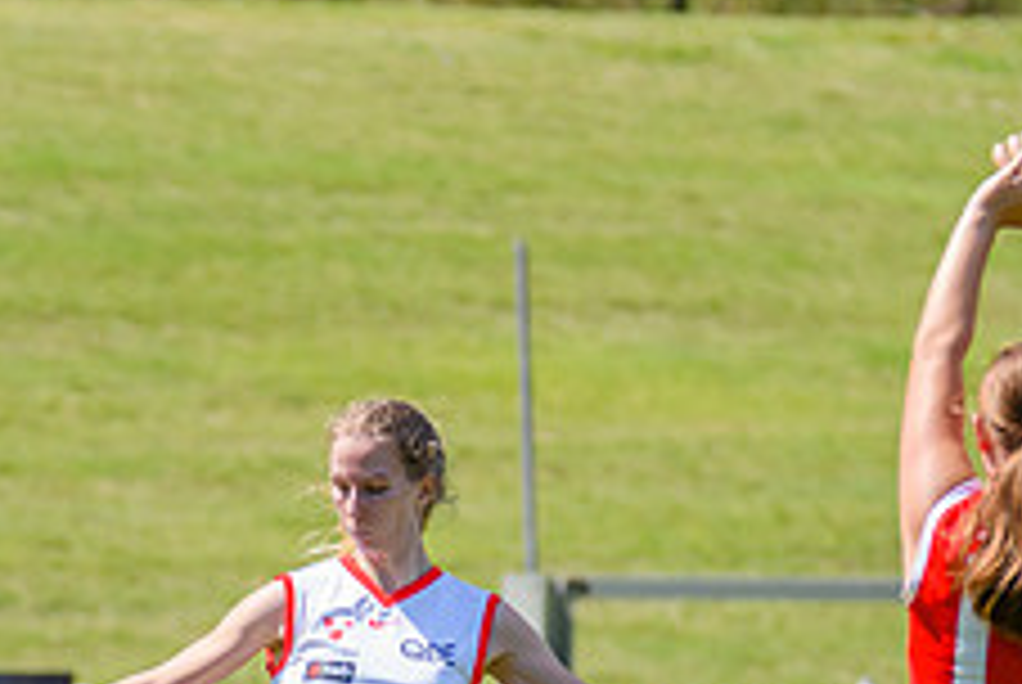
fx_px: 34963
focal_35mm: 1230
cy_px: 824
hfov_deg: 1.7
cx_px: 394
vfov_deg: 1.1
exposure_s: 1/2000
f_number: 6.3
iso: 800
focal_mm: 380
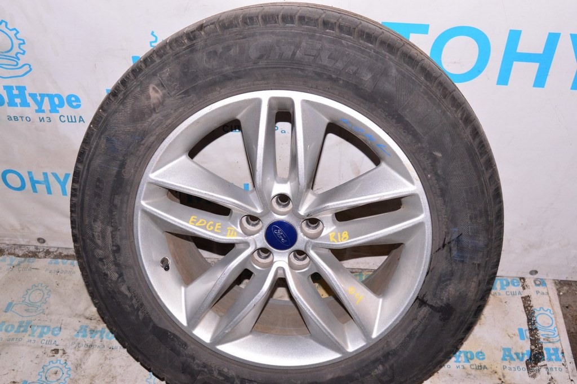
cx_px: 288
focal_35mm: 42
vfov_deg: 31.8
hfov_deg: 46.4
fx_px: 673
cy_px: 192
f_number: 8
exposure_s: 1/200
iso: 1600
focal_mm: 28
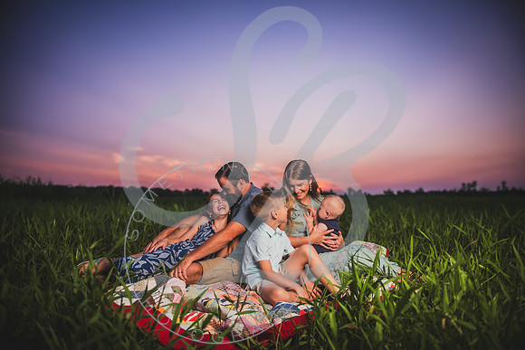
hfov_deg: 73.5
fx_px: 351
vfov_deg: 53.0
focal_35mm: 24
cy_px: 175
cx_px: 262
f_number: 2.8
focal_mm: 24
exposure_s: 1/1000
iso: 200
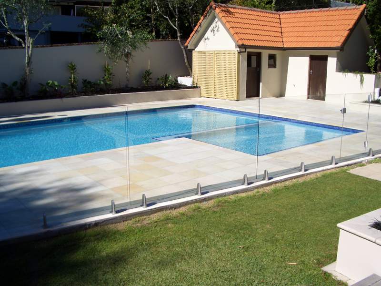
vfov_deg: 40.7
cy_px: 143
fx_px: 385
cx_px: 190
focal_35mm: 35
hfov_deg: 52.6
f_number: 4.3
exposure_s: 1/500
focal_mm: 5.8
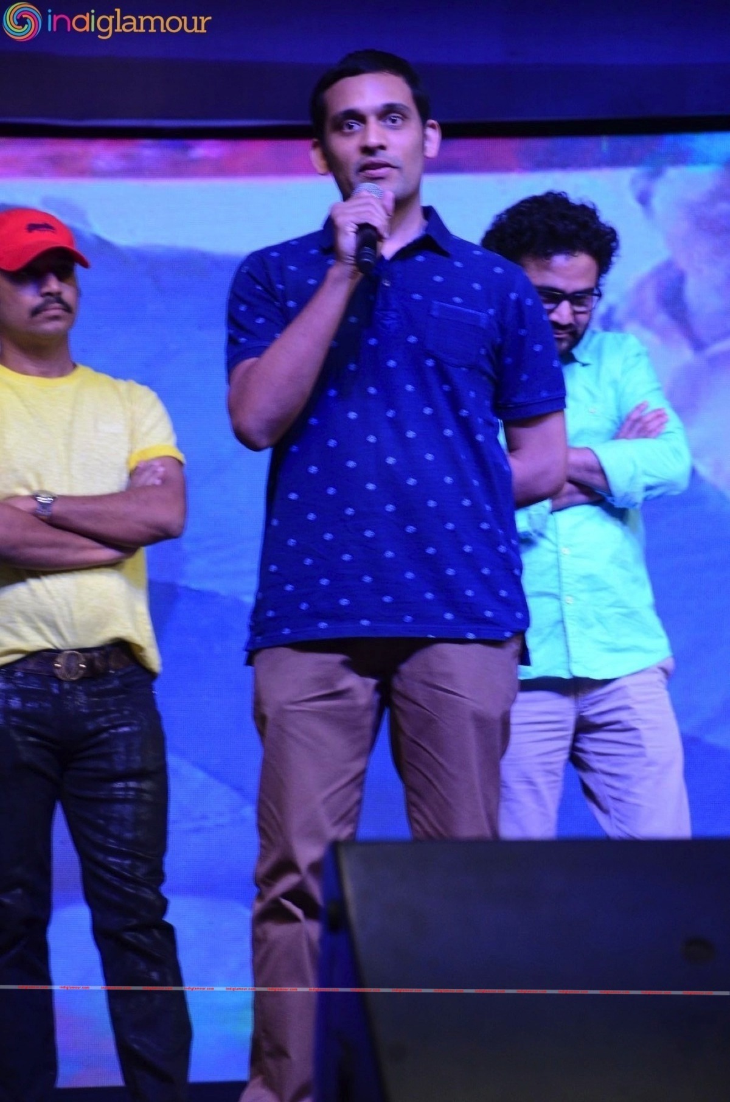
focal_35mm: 158
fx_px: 4811
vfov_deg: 13.1
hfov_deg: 8.7
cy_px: 551
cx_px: 365
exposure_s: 1/125
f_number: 5.6
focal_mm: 105
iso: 2000
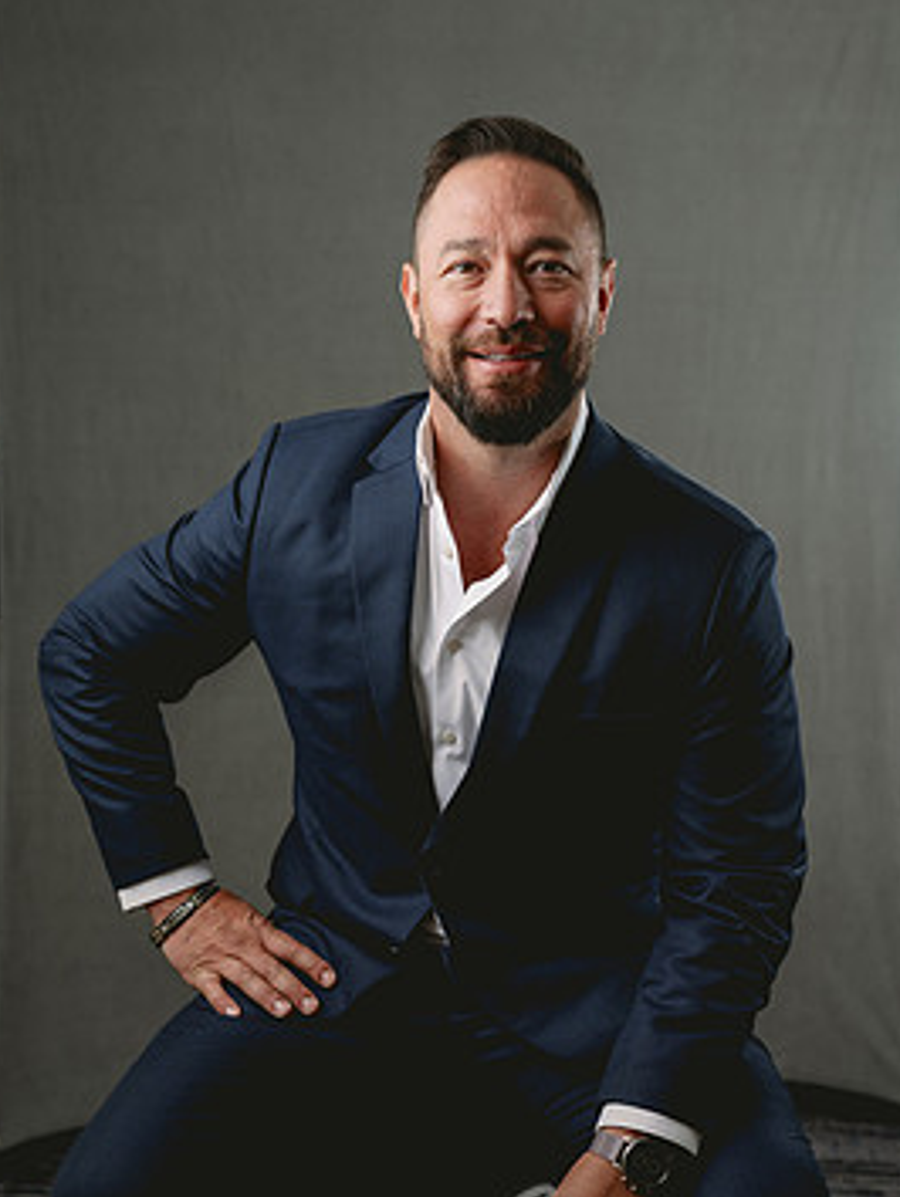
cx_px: 455
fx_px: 2112
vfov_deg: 31.6
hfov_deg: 24.1
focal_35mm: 61
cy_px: 663
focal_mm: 50
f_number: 3.5
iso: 50
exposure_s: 1/200
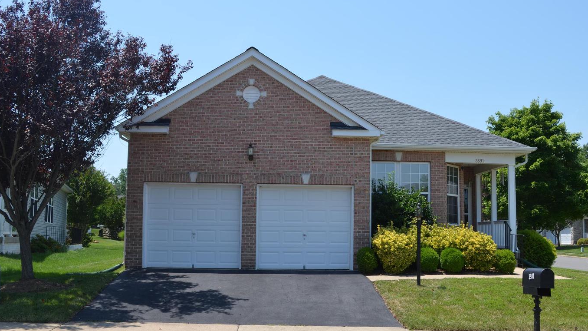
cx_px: 308
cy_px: 180
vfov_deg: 29.7
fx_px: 624
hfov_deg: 50.5
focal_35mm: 40
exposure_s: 1/250
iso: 125
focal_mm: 24
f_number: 8
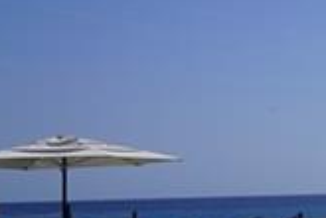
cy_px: 129
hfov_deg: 12.0
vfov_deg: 13.4
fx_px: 924
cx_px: 929
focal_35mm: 102
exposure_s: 1/2000
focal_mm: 16.5
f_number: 5
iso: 100
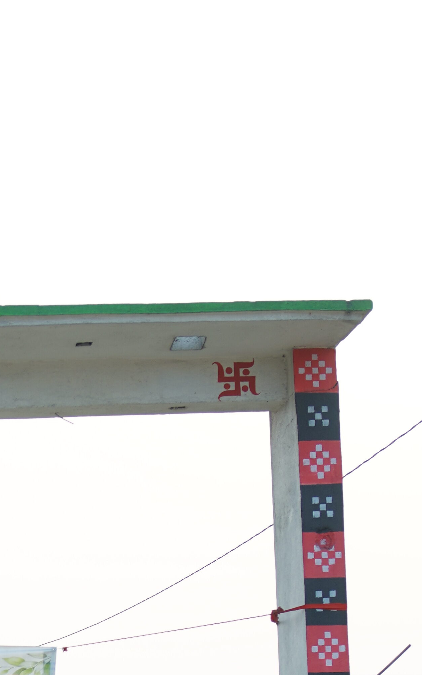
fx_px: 1950
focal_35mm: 106
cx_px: -207
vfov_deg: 18.6
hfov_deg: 11.8
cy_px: 816
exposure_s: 1/500
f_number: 2.8
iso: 160
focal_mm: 35
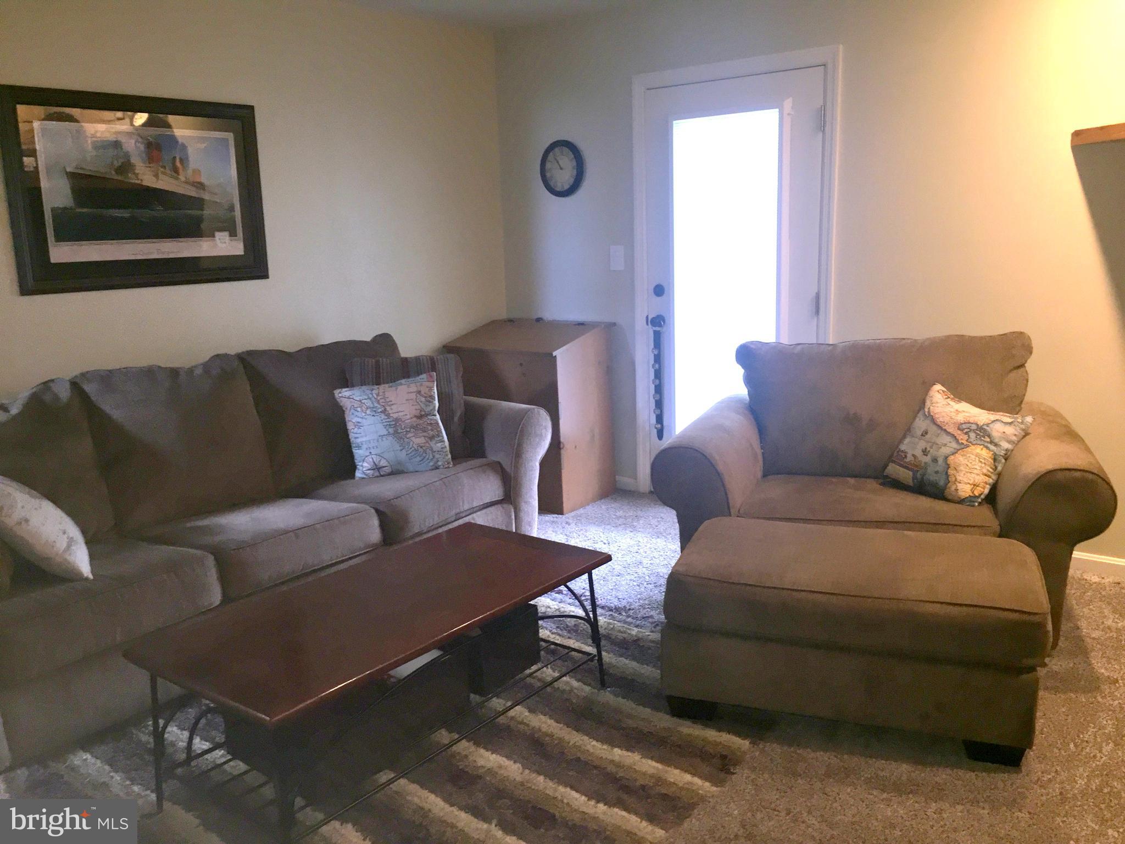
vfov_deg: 48.2
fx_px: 942
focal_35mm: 29
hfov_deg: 61.7
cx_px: 562
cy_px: 422
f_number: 2.2
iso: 100
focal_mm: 4.15
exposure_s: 1/17
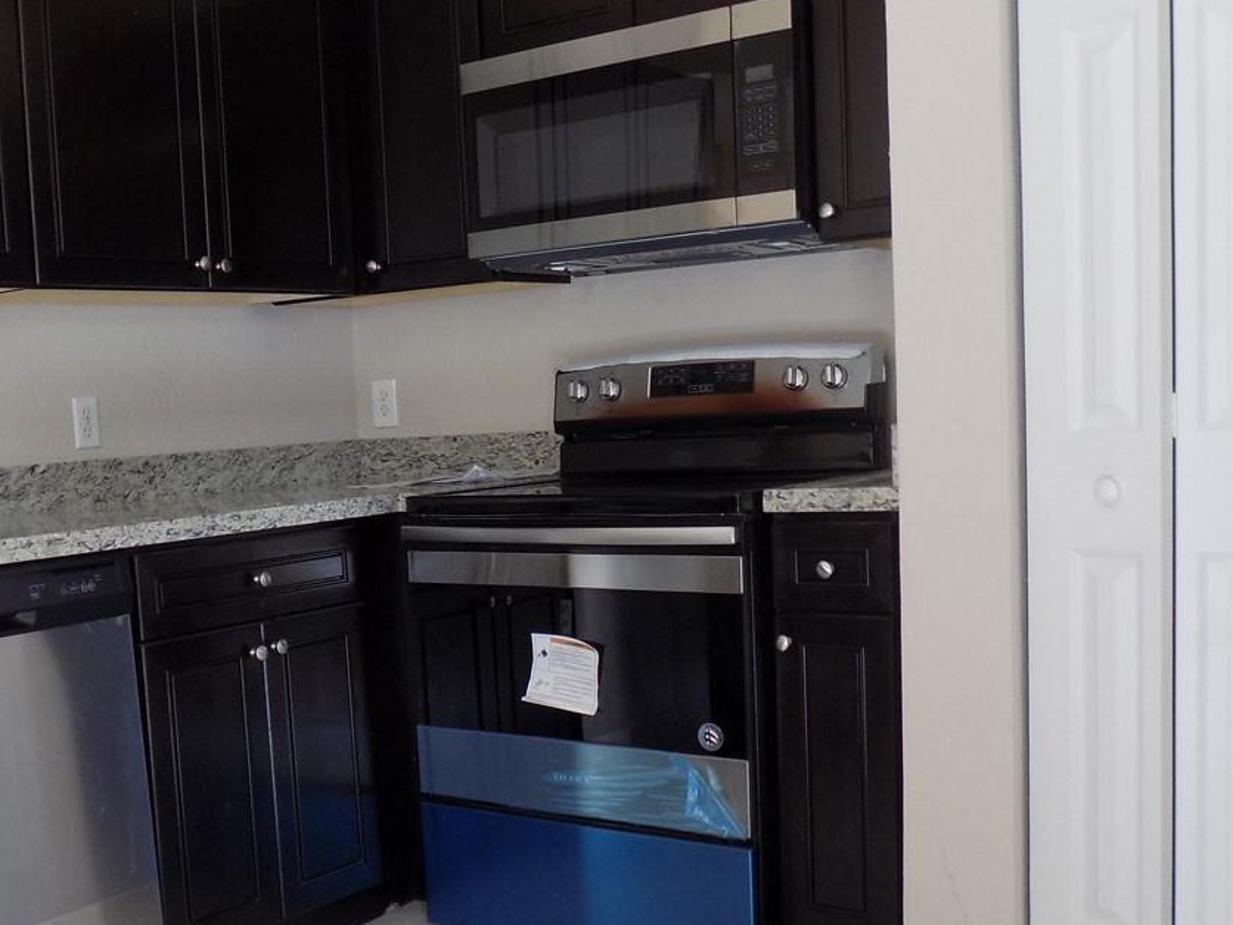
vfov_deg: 32.7
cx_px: 338
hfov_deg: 41.9
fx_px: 1567
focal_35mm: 44
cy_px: 596
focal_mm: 4
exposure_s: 1/30
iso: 140
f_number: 3.1
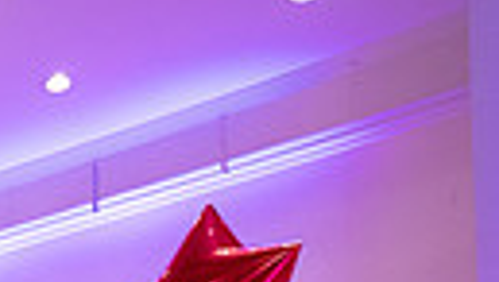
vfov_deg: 9.3
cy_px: 742
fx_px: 1497
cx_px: -619
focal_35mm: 113
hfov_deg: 14.3
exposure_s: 1/80
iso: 3200
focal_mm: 24
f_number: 7.1
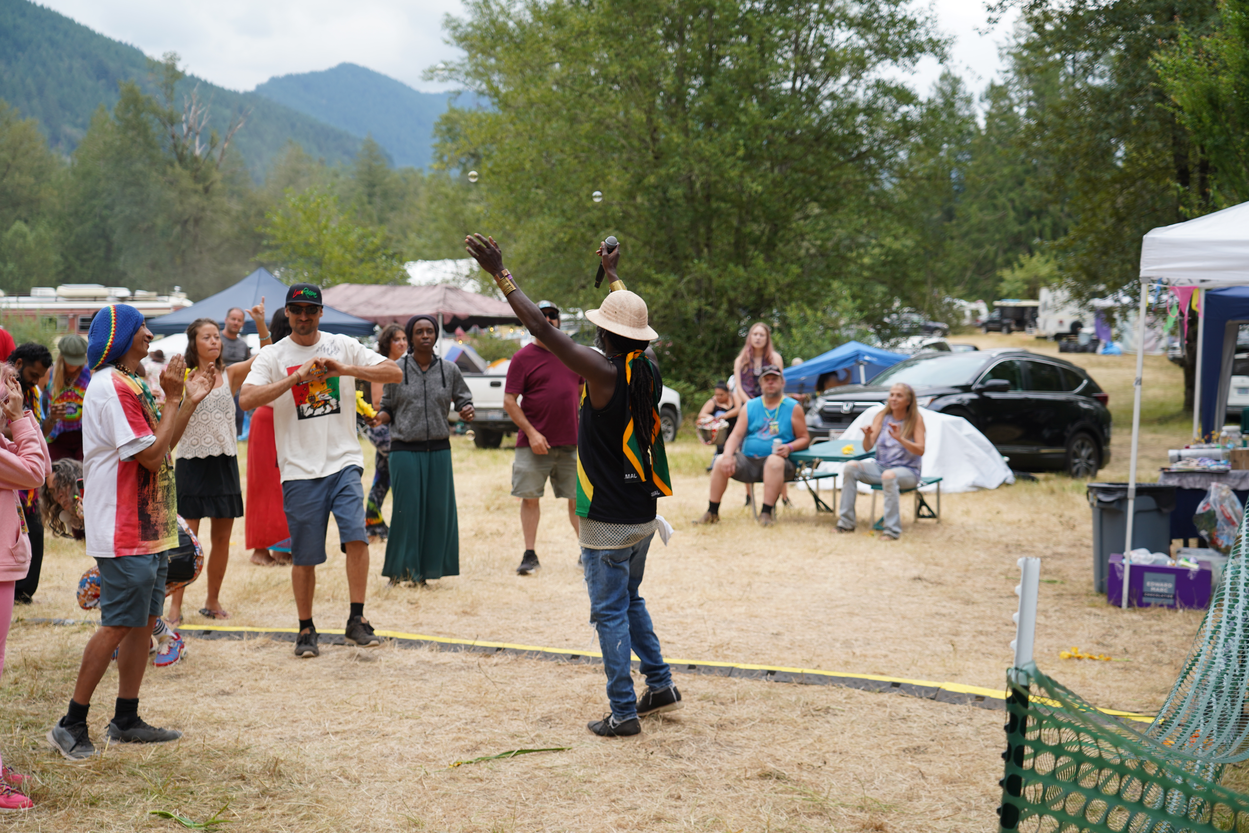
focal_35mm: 59
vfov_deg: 23.0
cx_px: 624
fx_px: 2047
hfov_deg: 33.9
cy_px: 416
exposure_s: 1/160
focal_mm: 59
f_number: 4
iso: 160
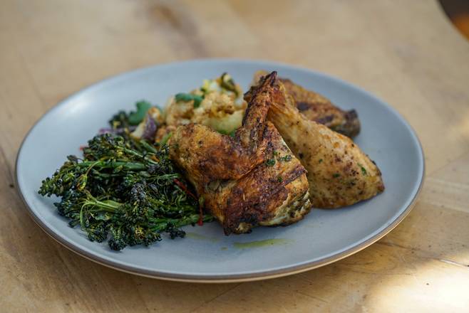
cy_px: 156
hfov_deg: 22.6
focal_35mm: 90
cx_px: 234
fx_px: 1174
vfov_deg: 15.2
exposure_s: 1/160
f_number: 4
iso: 320
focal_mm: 90
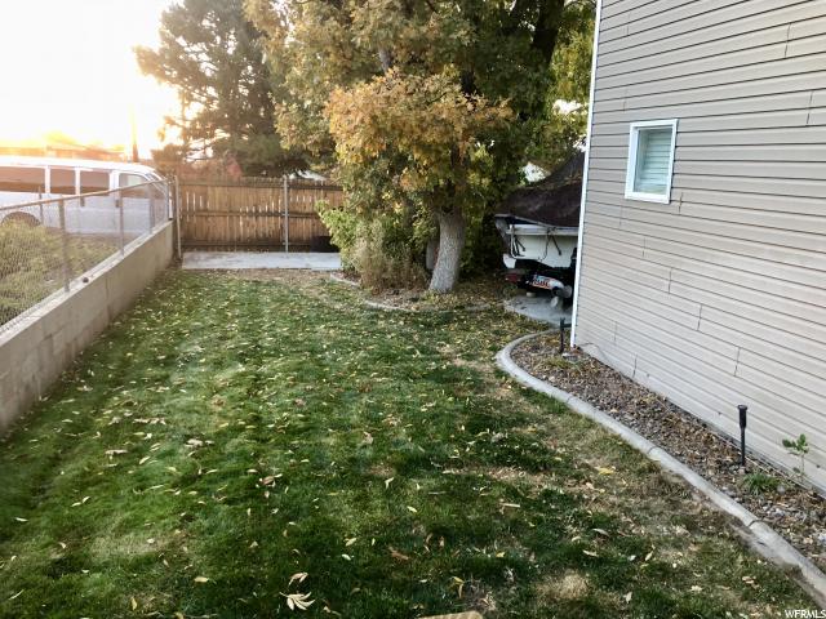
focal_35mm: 28
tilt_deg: -11.7
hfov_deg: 63.4
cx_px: 413
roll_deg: -0.8
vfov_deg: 49.7
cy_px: 310
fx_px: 668
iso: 40
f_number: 1.8
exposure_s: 1/15
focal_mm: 4
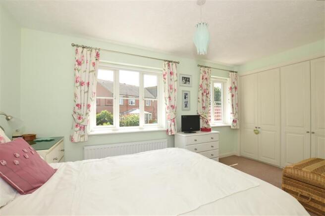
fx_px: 135
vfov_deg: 77.3
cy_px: 108
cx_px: 162
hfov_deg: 100.4
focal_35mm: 15
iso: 200
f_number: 8
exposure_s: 1/200
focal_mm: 10
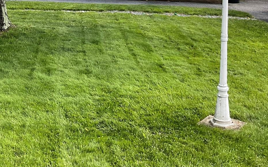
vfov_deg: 18.4
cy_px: -18
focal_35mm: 68
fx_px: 497
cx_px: 18
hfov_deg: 28.8
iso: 16
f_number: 1.8
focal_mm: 3
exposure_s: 1/195
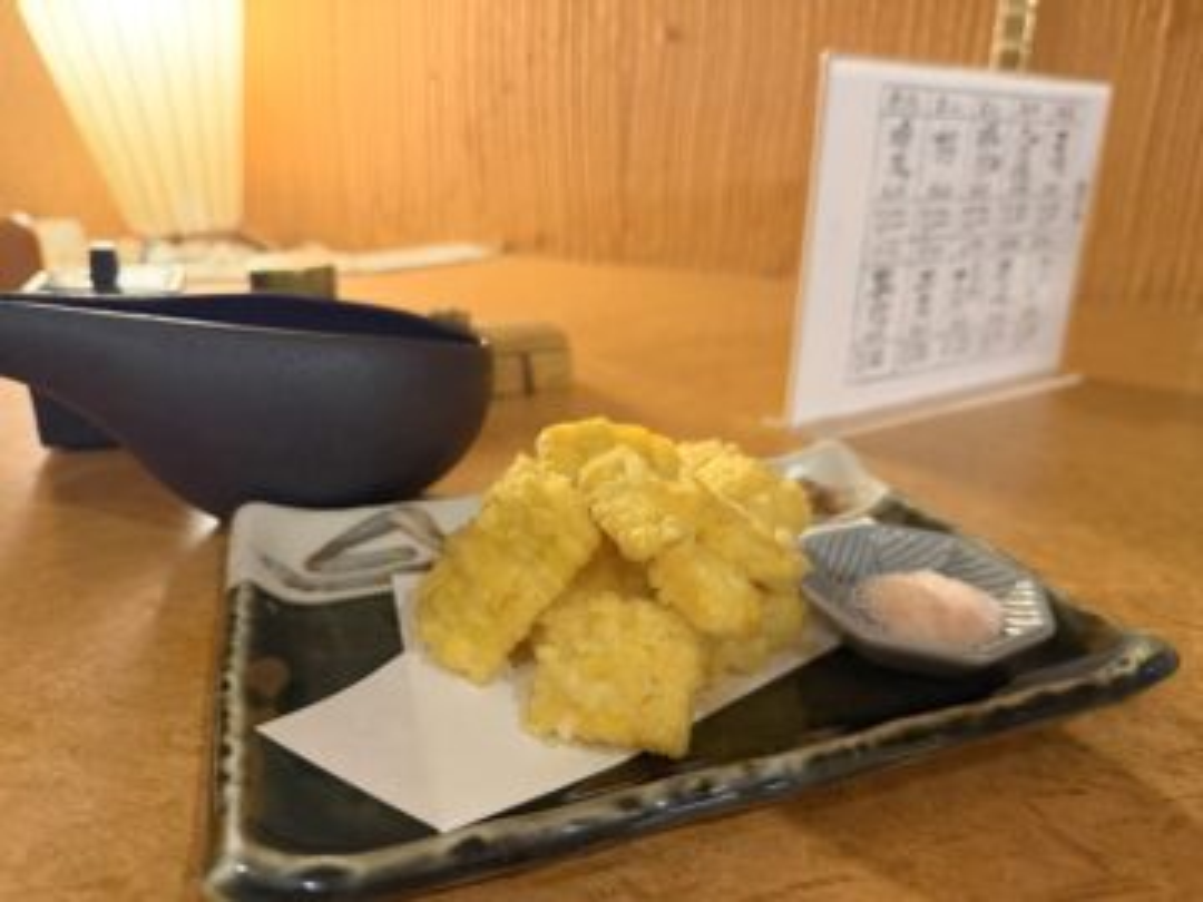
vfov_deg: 56.8
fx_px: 834
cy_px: 451
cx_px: 602
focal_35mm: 24
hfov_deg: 71.6
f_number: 1.78
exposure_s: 1/60
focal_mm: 6.76
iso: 640
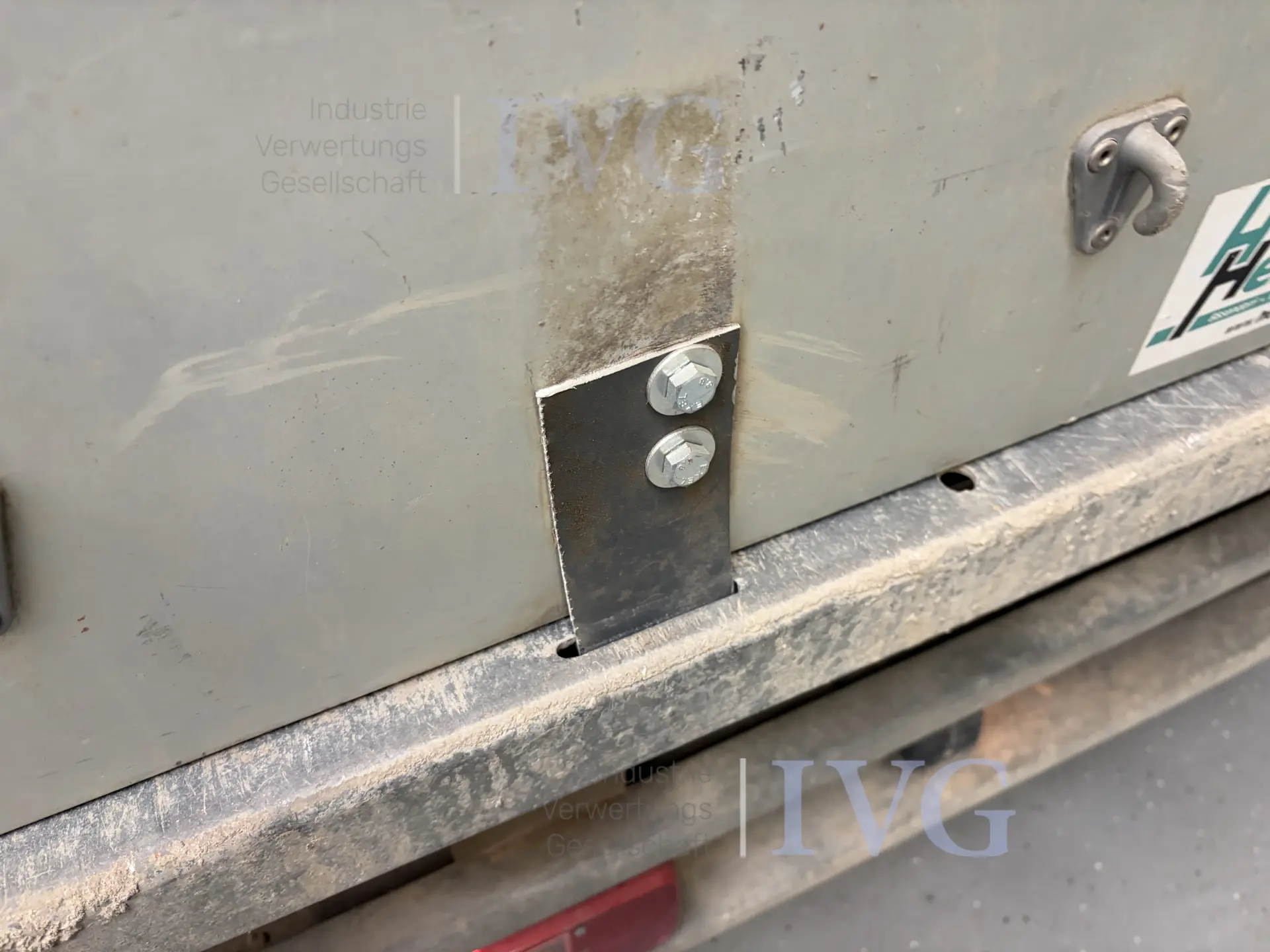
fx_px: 954
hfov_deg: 67.3
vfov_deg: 53.1
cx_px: 635
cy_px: 476
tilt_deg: -49.5
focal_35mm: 26
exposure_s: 1/60
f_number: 1.6
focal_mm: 5.96
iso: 160
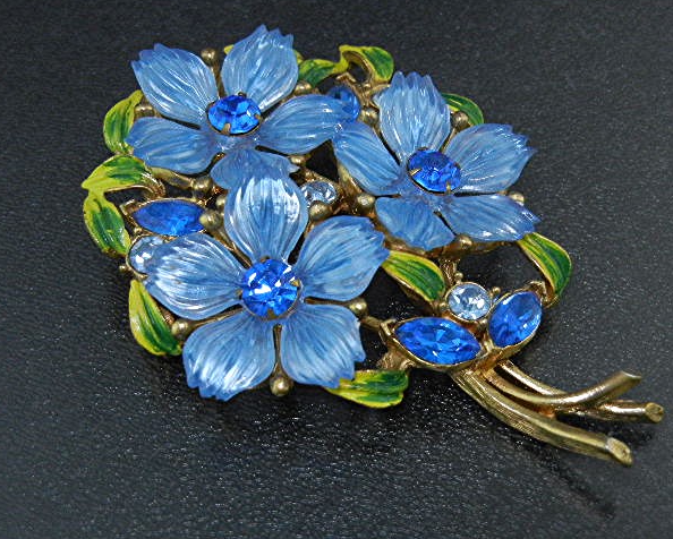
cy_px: 268
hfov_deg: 30.5
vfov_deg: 24.6
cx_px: 351
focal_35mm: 62
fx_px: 1236
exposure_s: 1/30
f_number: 8
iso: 800
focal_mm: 10.6
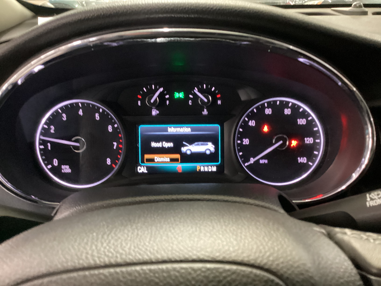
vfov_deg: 45.4
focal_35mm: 31
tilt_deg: -25.5
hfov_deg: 58.4
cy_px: 143
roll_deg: -0.6
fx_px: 341
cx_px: 190
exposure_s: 1/20
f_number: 2.4
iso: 640
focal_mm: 3.3
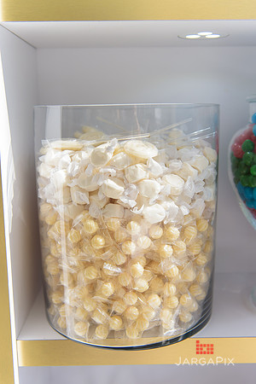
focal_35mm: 40
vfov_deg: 48.5
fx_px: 427
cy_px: 192
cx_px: 128
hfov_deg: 33.4
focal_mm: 40
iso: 200
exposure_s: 1/1000
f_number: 3.2
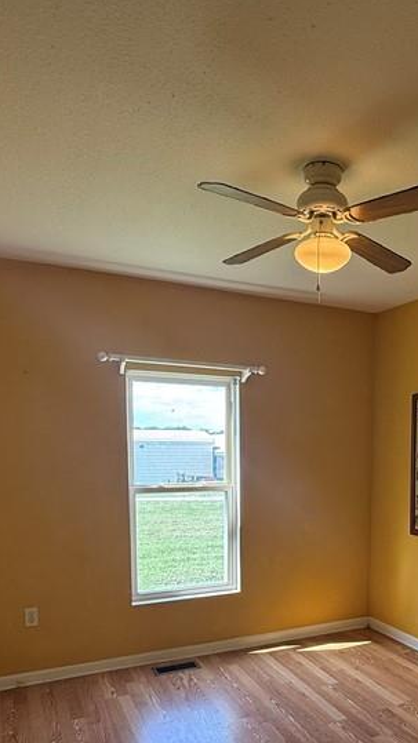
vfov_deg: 64.2
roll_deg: -0.7
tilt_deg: -5.6
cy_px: 502
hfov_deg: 38.8
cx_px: 327
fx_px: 572
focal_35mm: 29
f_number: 2.2
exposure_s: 1/99
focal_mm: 2.22
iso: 80
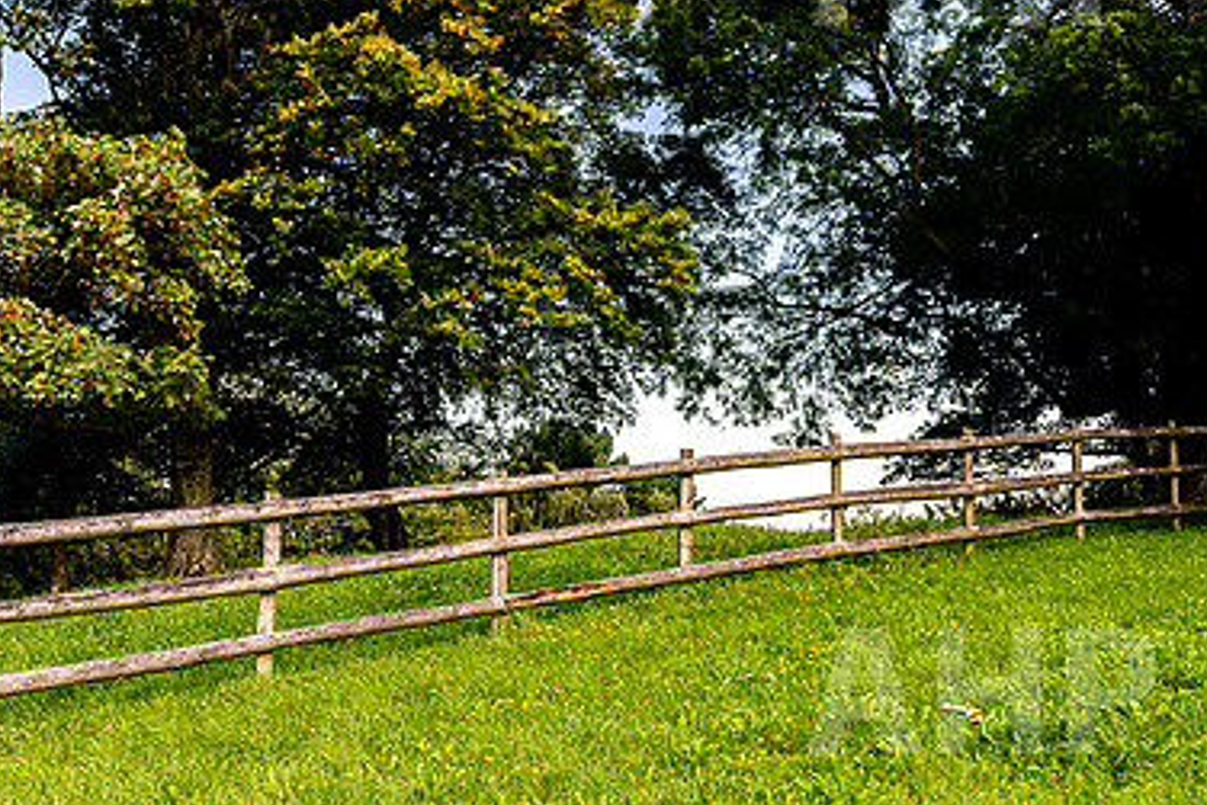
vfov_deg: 35.9
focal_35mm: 37
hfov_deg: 50.7
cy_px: 345
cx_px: 376
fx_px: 1241
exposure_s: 1/100
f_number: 5
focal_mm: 24
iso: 64
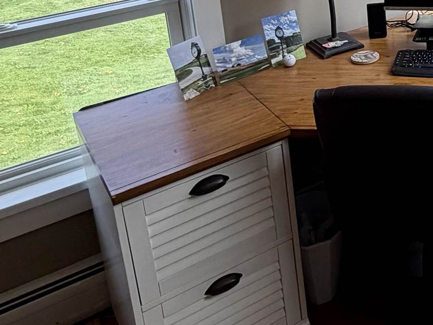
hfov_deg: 32.8
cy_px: -50
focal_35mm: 51
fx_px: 638
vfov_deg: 25.9
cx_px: 480
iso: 50
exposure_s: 1/297
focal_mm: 2.22
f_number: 2.2
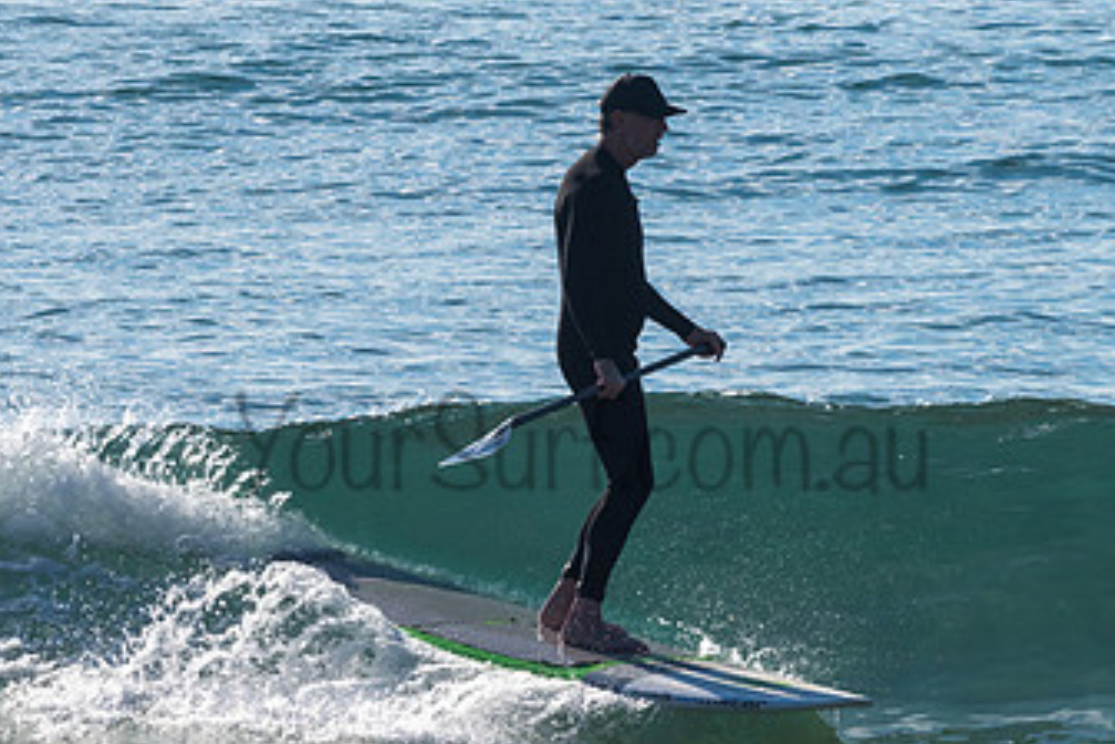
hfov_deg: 2.0
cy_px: 399
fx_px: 32023
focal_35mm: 1034
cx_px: 599
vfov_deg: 1.3
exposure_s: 1/500
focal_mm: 500
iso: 400
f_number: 18
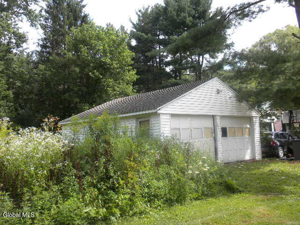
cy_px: 112
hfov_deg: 50.1
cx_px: 150
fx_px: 321
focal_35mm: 37
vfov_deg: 38.7
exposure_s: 1/486
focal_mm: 6.6
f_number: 3.5
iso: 114
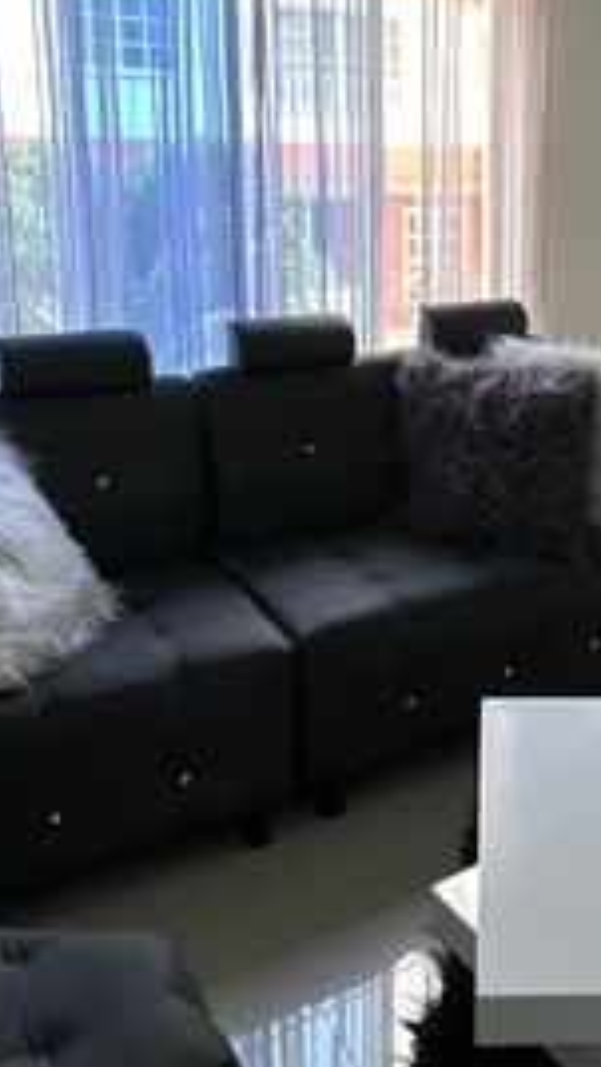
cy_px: 374
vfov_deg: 52.0
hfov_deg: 30.0
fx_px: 1075
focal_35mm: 38
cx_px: 527
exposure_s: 1/63
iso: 125
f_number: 2.2
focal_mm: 2.22
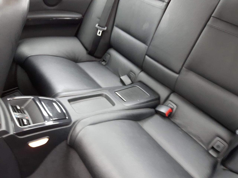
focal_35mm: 31
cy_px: 89
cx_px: 119
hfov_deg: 58.4
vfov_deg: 45.4
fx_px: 213
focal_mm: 3.7
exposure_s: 1/25
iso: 200
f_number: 1.9
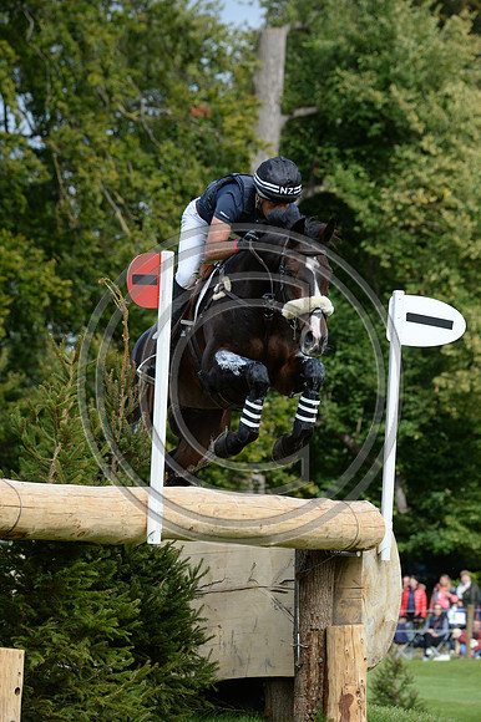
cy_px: 361
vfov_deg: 9.8
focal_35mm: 210
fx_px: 4213
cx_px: 240
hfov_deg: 6.5
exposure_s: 1/1000
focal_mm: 210
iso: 800
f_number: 8
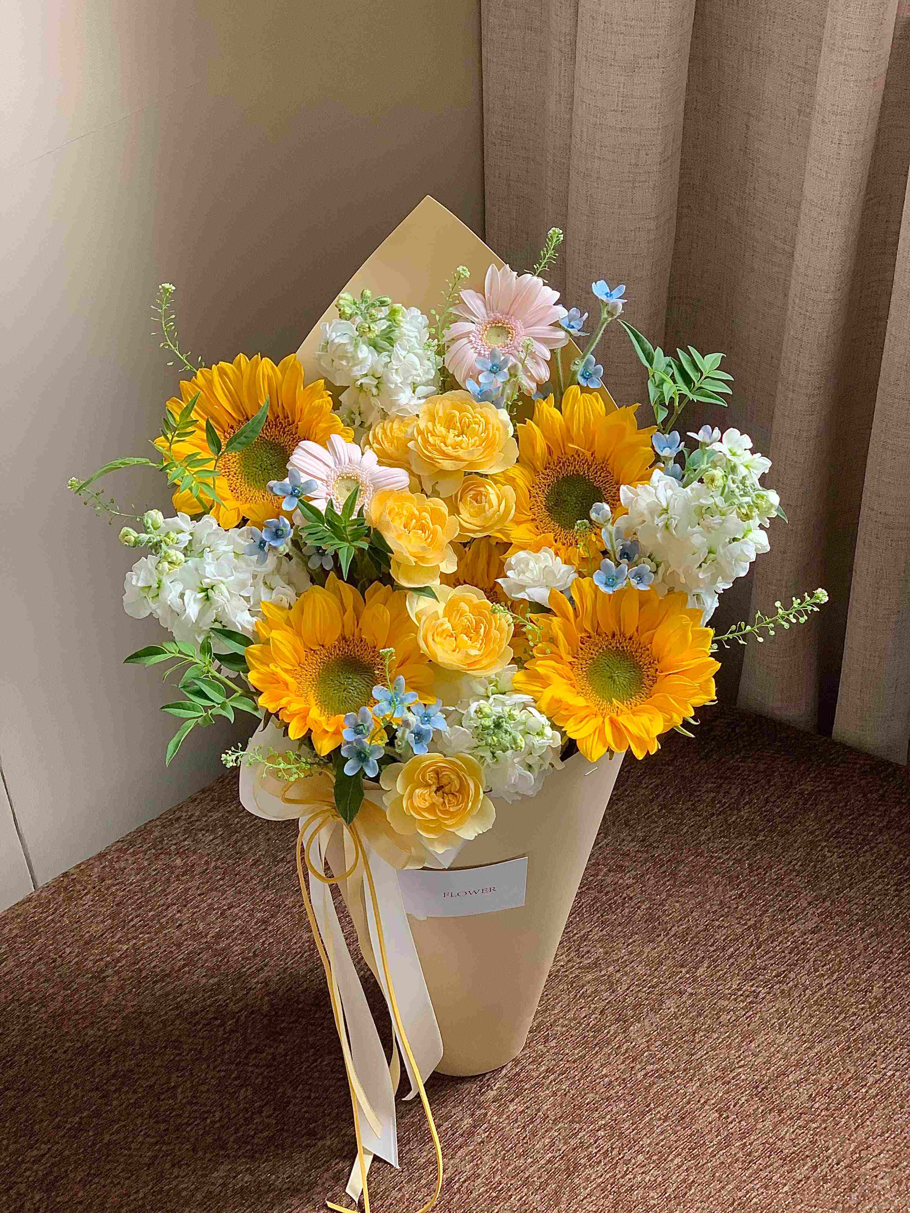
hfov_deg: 28.0
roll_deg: +3.8
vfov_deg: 36.8
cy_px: 606
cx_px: 455
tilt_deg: -41.4
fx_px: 1823
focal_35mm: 52
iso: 125
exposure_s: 1/70
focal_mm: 6
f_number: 2.4
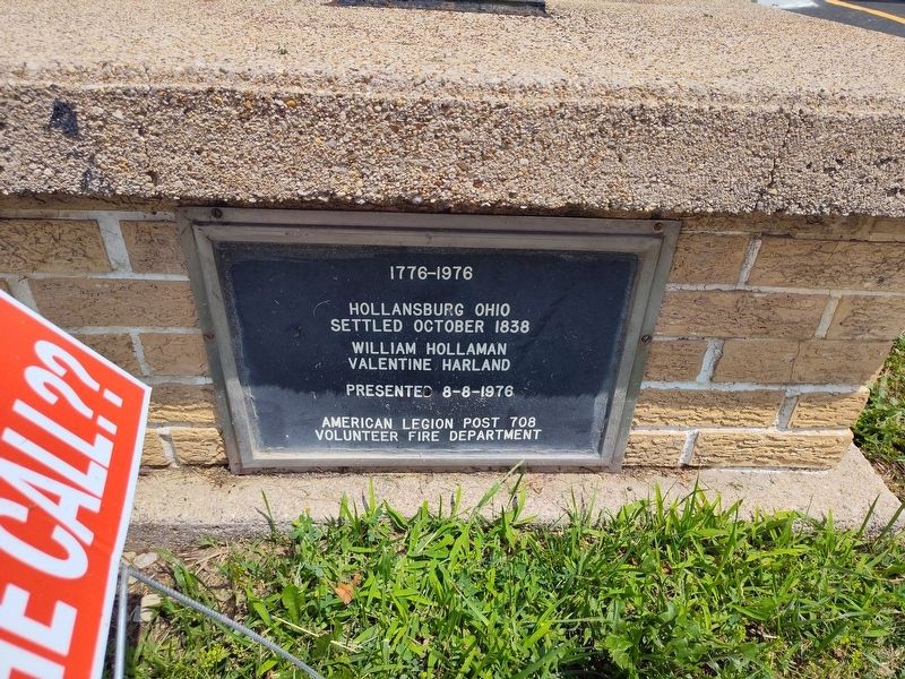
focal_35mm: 23
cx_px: 452
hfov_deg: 73.9
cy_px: 340
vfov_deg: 58.9
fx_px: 601
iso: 100
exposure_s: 1/2315
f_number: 1.8
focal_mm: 5.56
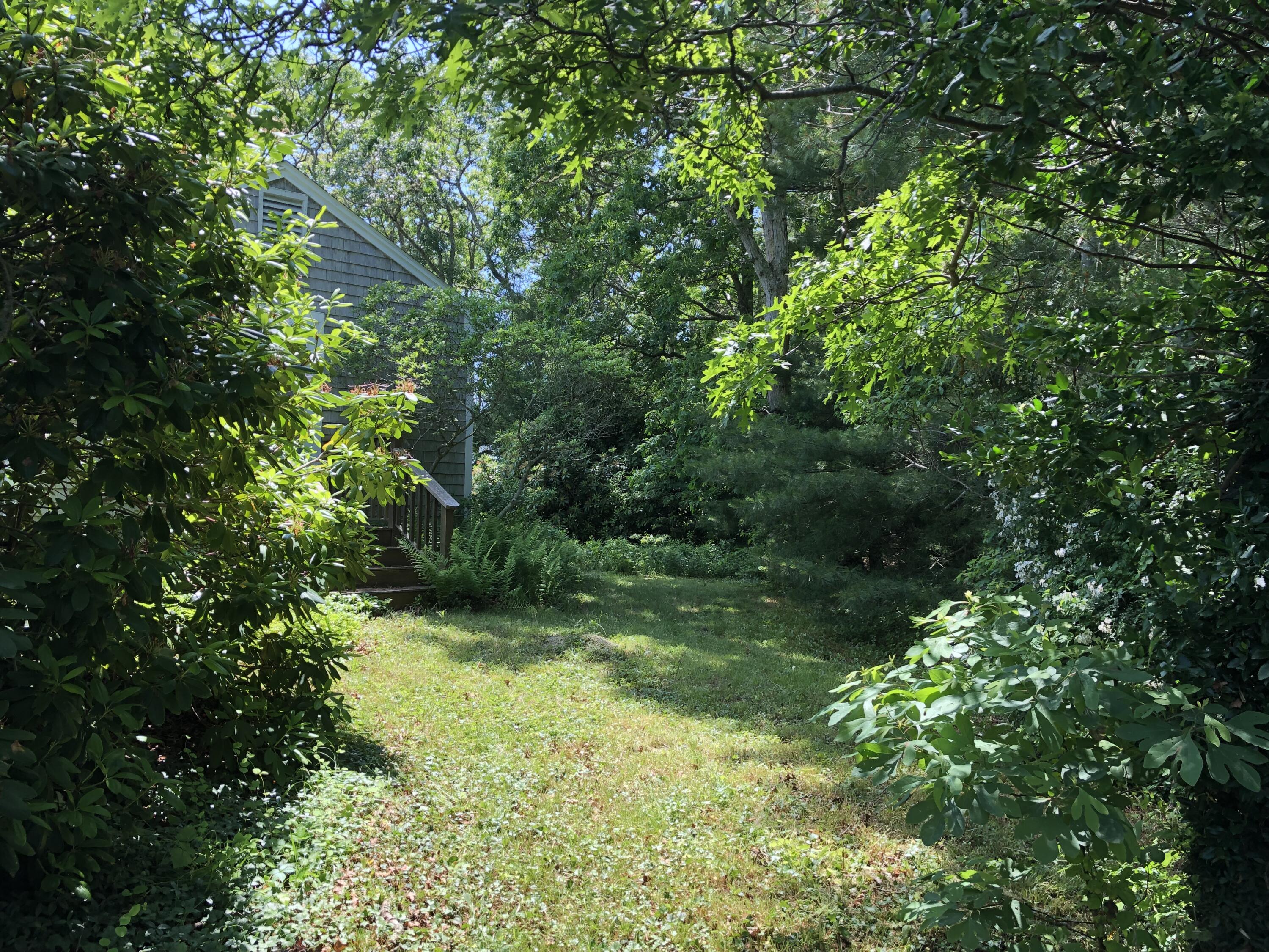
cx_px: 634
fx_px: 1026
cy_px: 476
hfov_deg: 63.4
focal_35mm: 28
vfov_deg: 49.7
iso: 20
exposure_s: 1/287
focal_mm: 3.99
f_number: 1.8
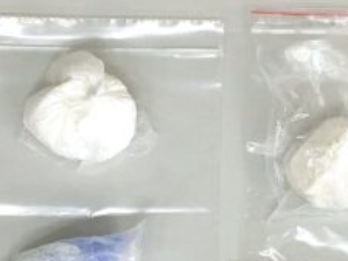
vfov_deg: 17.6
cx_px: 218
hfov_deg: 23.2
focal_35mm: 84
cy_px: 154
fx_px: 844
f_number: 2.2
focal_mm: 4.15
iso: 40
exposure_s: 1/33
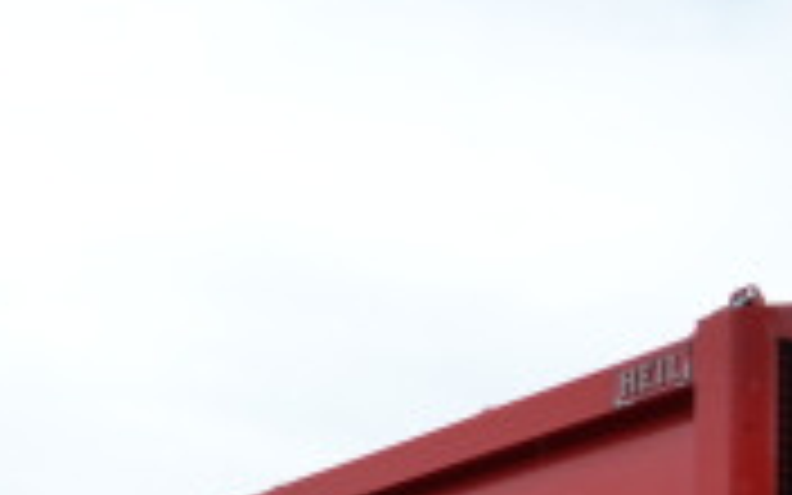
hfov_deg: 18.1
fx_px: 2310
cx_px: -243
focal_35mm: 107
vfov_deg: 11.7
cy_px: 736
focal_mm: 24
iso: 100
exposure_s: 1/200
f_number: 5.6
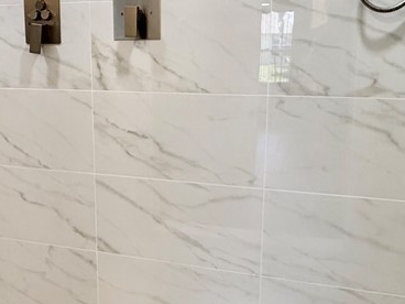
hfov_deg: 47.7
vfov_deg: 36.8
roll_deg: +0.1
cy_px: 132
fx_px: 456
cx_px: 171
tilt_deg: -10.1
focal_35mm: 39
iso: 125
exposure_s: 1/120
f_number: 2.2
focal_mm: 2.22
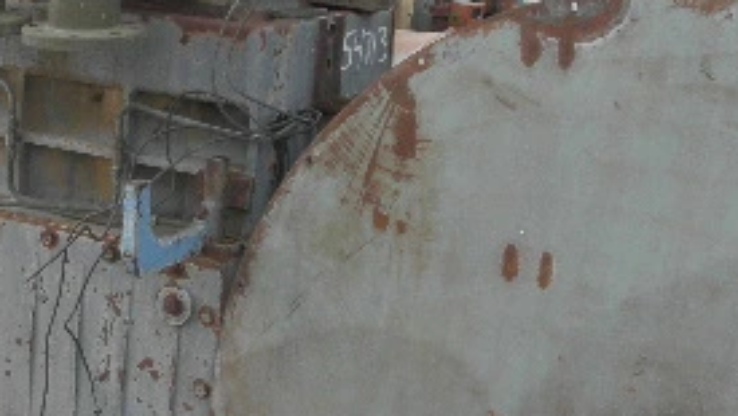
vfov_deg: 16.9
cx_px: -70
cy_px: 102
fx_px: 1390
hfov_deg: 27.3
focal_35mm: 71
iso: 64
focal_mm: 5
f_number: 3
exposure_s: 1/250
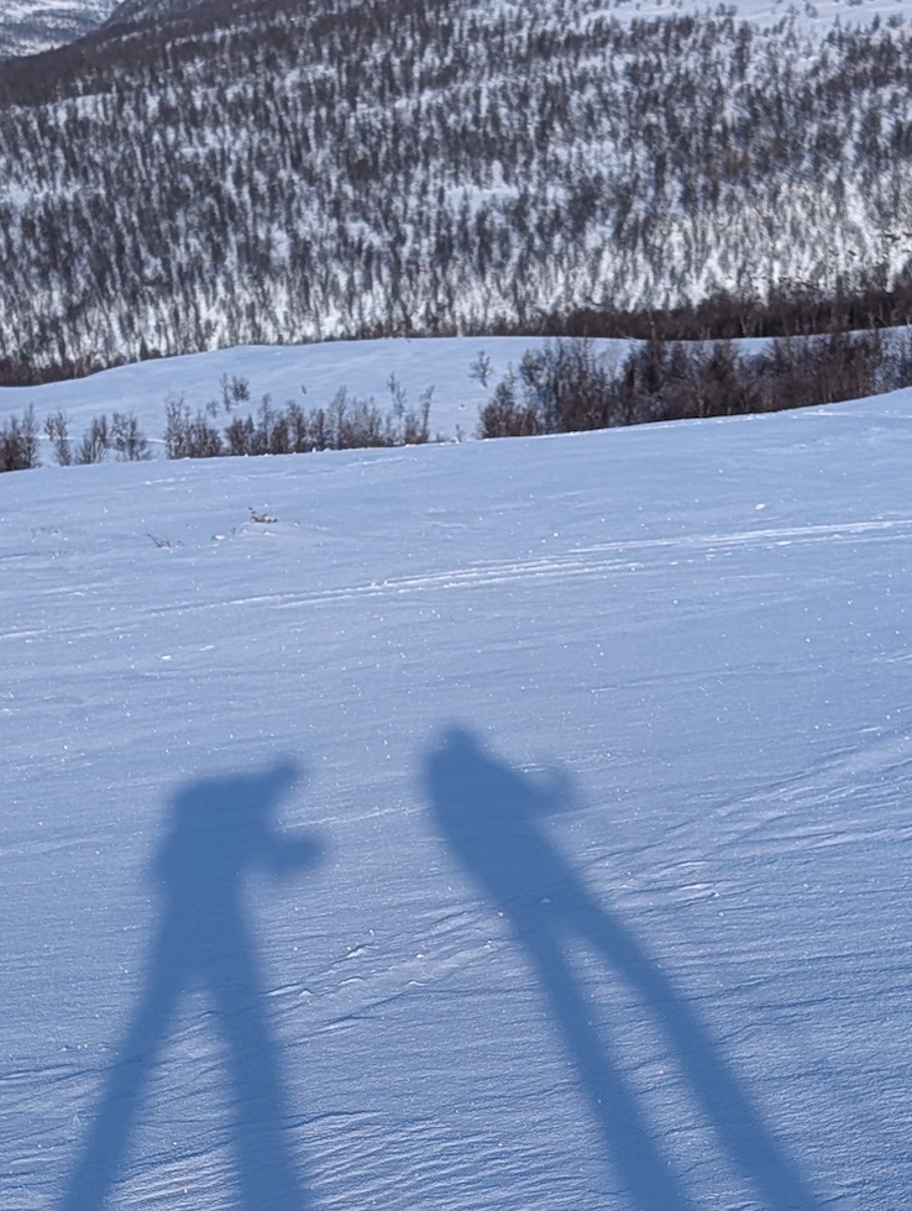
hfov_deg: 14.8
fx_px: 3504
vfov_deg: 19.4
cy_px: 1008
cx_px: 541
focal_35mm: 100
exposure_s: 1/1546
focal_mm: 6.9
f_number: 1.68
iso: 22
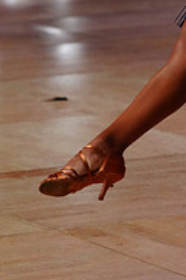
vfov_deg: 5.3
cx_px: 273
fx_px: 3020
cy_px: -74
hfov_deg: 3.5
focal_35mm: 389
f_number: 4
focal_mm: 130
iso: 3200
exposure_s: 1/320
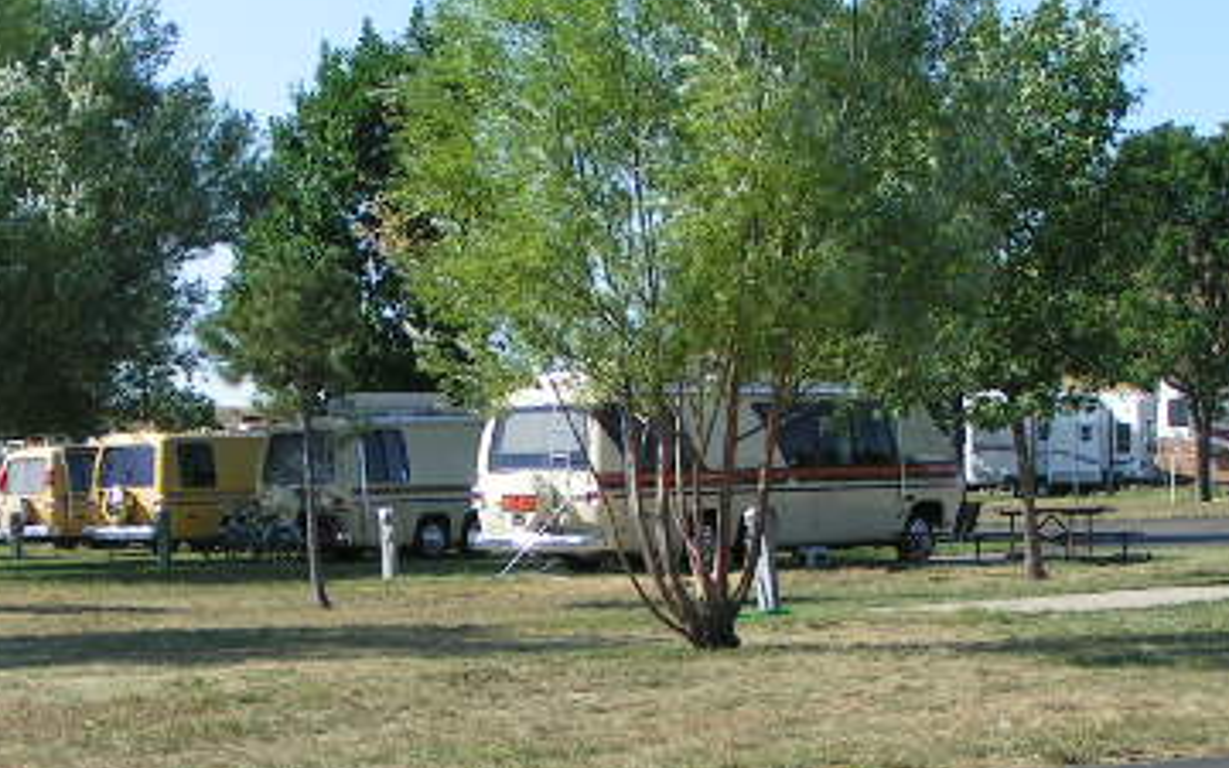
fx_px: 3282
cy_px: 519
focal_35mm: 98
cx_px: 355
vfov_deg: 13.3
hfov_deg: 21.1
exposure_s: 1/400
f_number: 5
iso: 50
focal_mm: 8
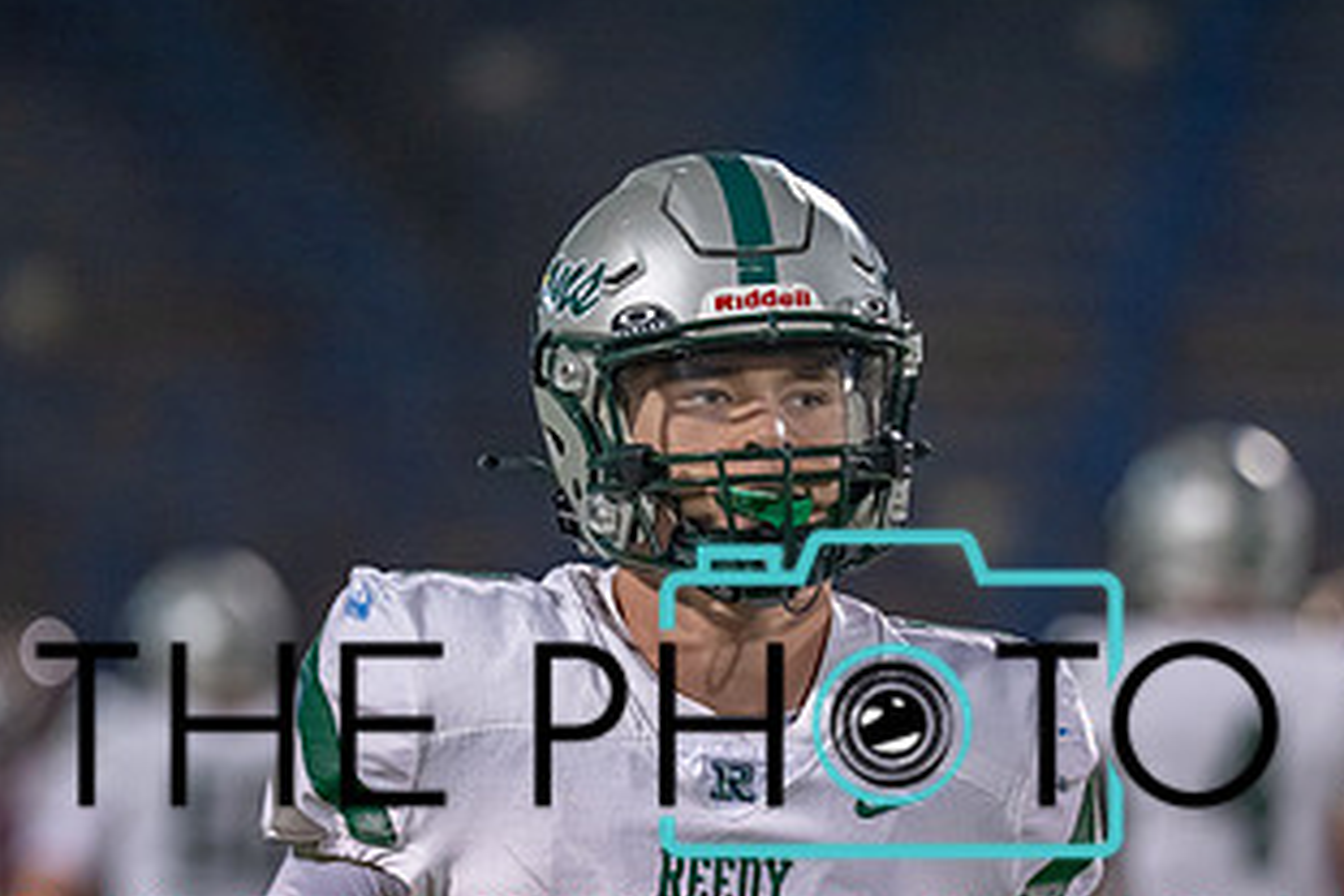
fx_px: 16575
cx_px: 614
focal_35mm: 444
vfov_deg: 3.1
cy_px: 609
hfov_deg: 4.6
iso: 2500
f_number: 2.8
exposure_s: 1/2000
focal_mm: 188
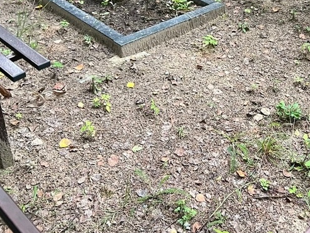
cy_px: 25
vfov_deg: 26.2
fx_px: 484
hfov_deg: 34.7
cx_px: 236
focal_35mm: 54
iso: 125
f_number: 1.5
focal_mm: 5.7
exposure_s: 1/62
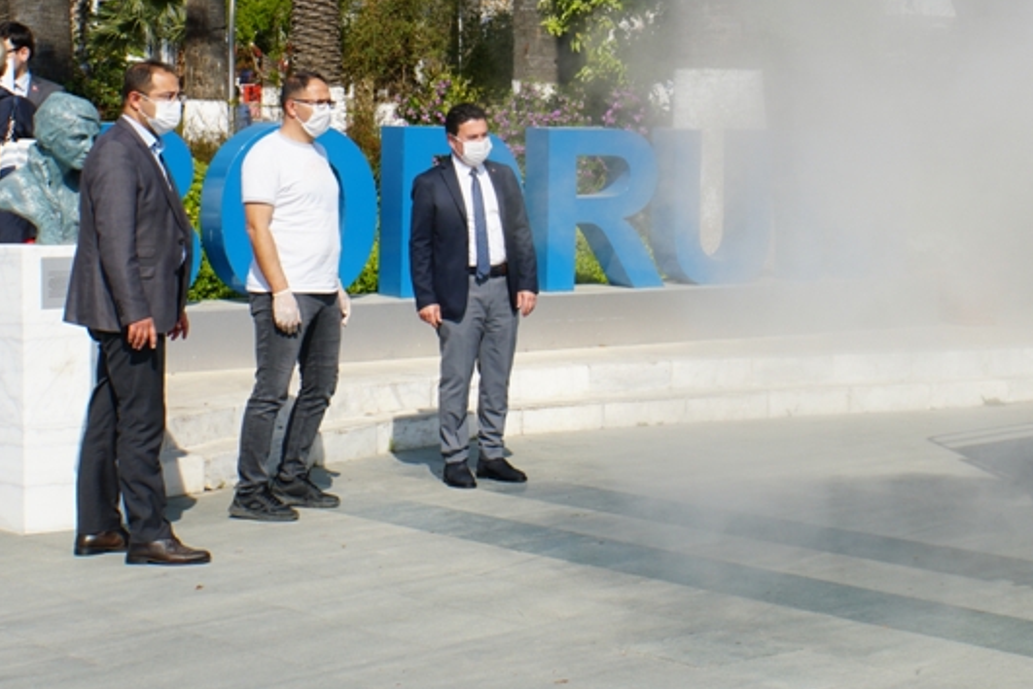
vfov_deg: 16.8
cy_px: 176
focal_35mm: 81
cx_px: 875
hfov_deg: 24.5
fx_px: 2324
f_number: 11
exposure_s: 1/160
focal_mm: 28
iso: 100
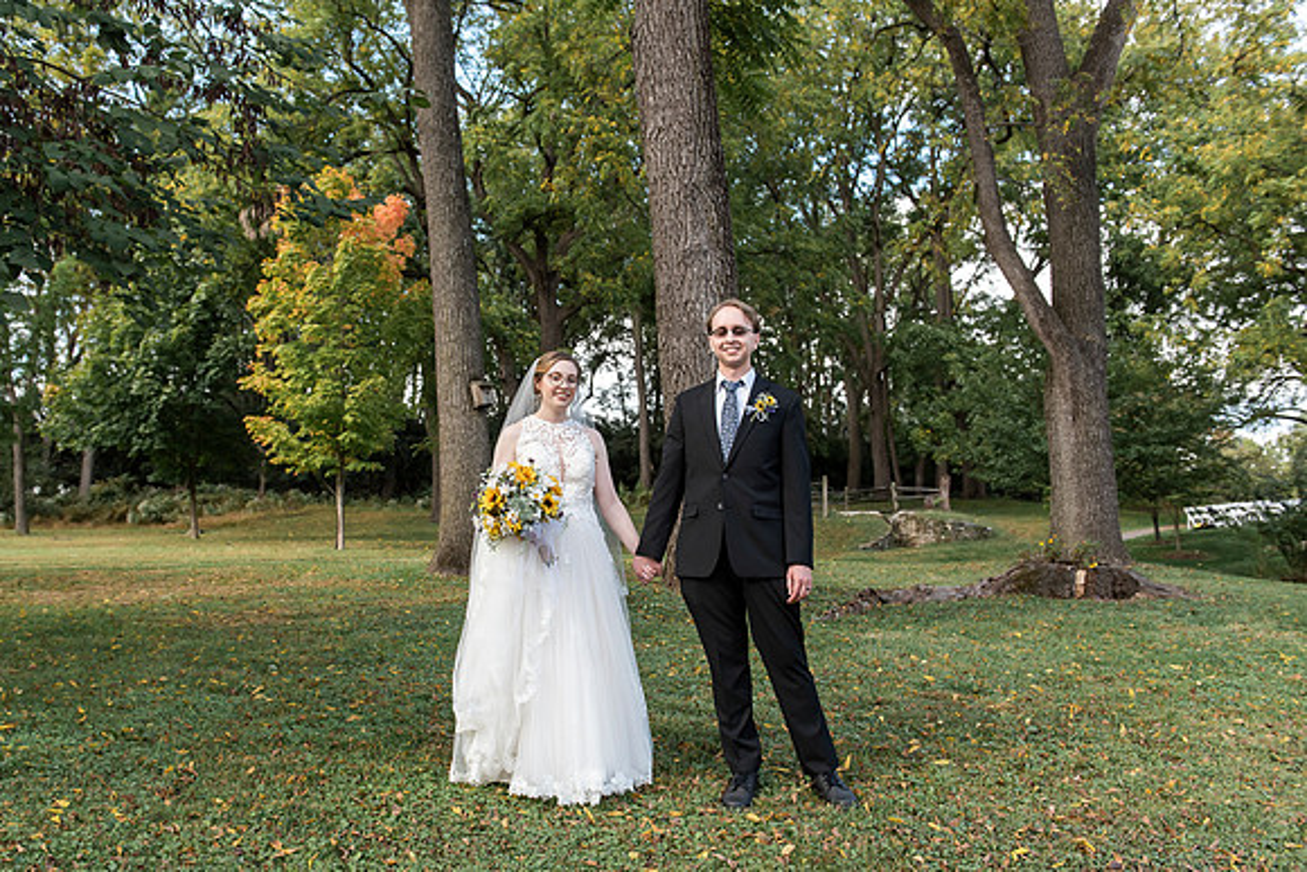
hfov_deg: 56.7
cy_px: 464
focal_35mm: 33
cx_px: 565
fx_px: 1206
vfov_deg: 39.7
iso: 400
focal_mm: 29
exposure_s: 1/640
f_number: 4.5
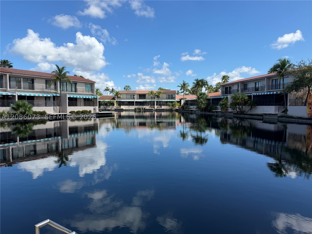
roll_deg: +0.2
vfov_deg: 56.8
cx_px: 156
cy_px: 117
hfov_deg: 71.6
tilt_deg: -3.4
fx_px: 216
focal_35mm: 24
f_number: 1.78
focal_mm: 6.76
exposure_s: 1/4167
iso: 80
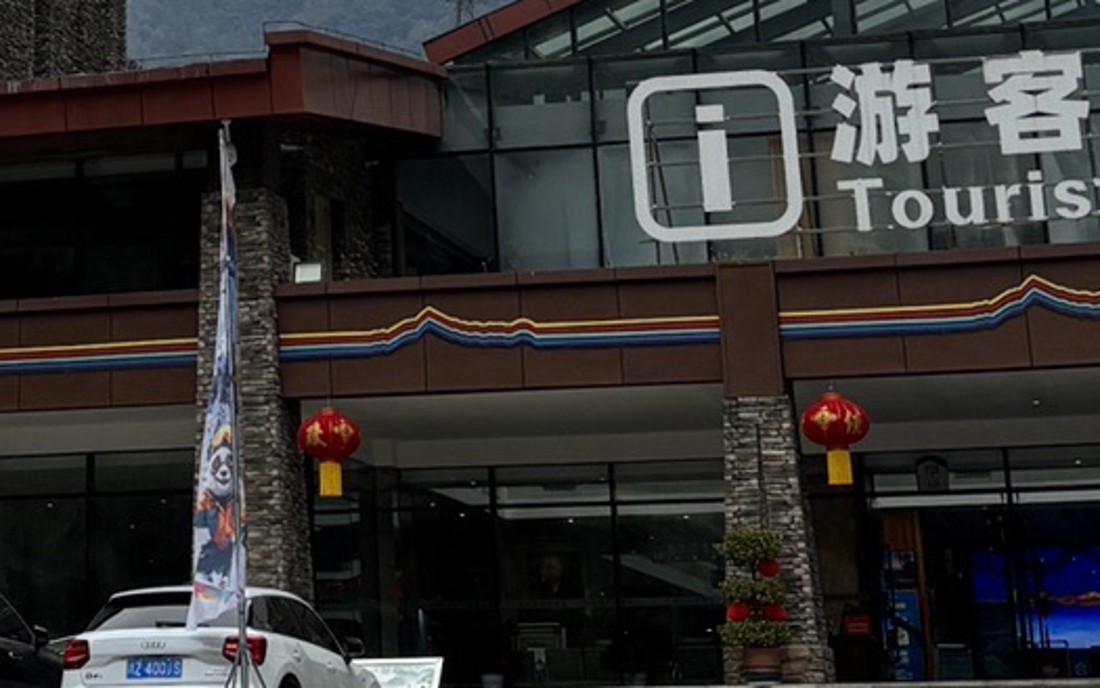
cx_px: 94
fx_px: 3147
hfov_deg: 19.4
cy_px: -342
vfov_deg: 11.9
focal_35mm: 105
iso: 50
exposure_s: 1/4255
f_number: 1.6
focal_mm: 5.96
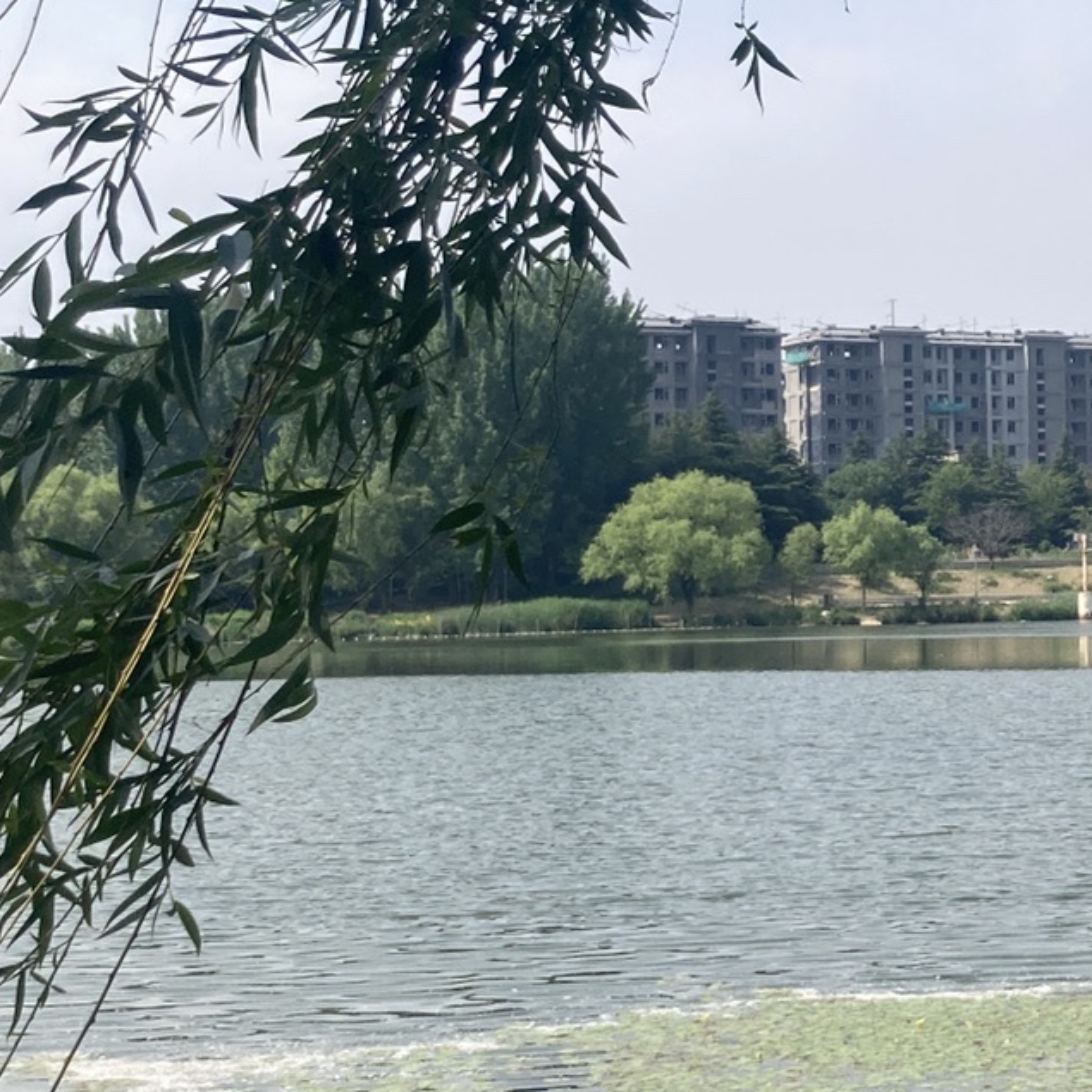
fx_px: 2784
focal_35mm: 78
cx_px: 1016
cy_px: 480
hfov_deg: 21.6
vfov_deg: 22.2
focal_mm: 3.99
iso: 20
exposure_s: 1/2288
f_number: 1.8
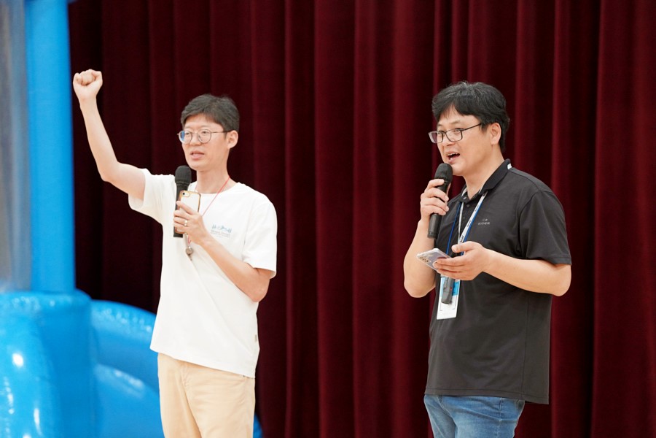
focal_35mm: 155
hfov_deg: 13.2
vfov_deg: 8.9
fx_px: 2824
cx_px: 328
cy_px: 219
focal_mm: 155
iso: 4000
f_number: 4
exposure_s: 1/160
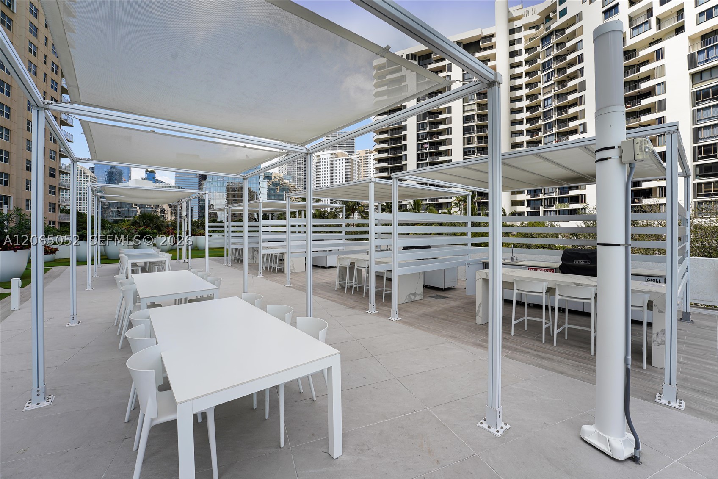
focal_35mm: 14
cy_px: 240
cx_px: 359
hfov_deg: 104.2
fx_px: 279
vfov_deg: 81.2
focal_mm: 14
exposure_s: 1/200
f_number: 9
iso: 100
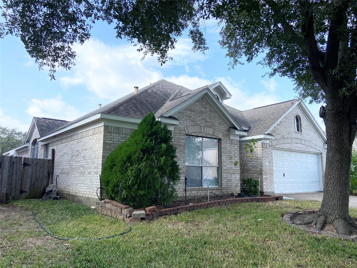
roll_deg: +0.5
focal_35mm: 26
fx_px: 268
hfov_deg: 67.3
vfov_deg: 53.1
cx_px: 178
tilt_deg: +9.9
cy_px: 134
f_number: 1.8
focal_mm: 4.25
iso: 32
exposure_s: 1/1395
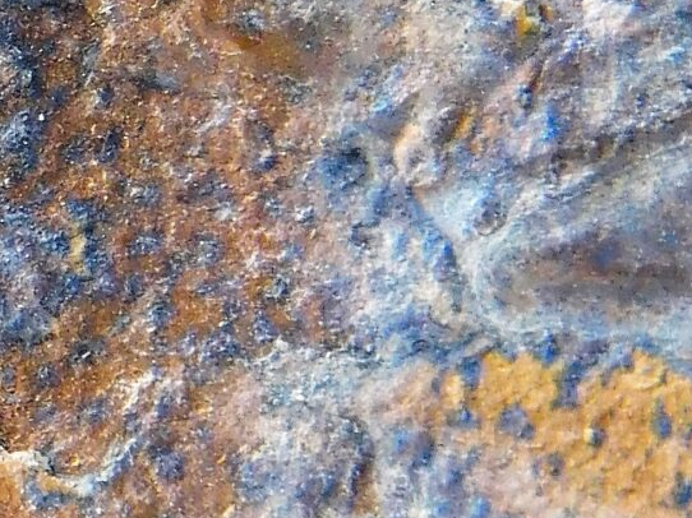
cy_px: 301
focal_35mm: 430
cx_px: -817
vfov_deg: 3.5
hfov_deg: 4.5
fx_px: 8592
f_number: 4.5
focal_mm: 16.1
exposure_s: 1/30
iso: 200
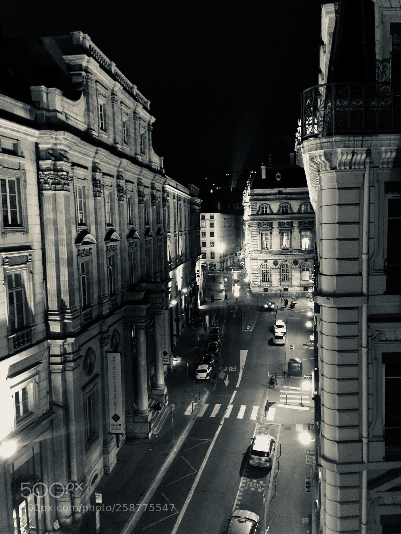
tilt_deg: -3.5
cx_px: 200
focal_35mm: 29
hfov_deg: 48.2
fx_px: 448
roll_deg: +0.1
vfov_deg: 61.7
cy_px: 267
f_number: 2.2
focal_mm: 4.15
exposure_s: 1/4
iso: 125
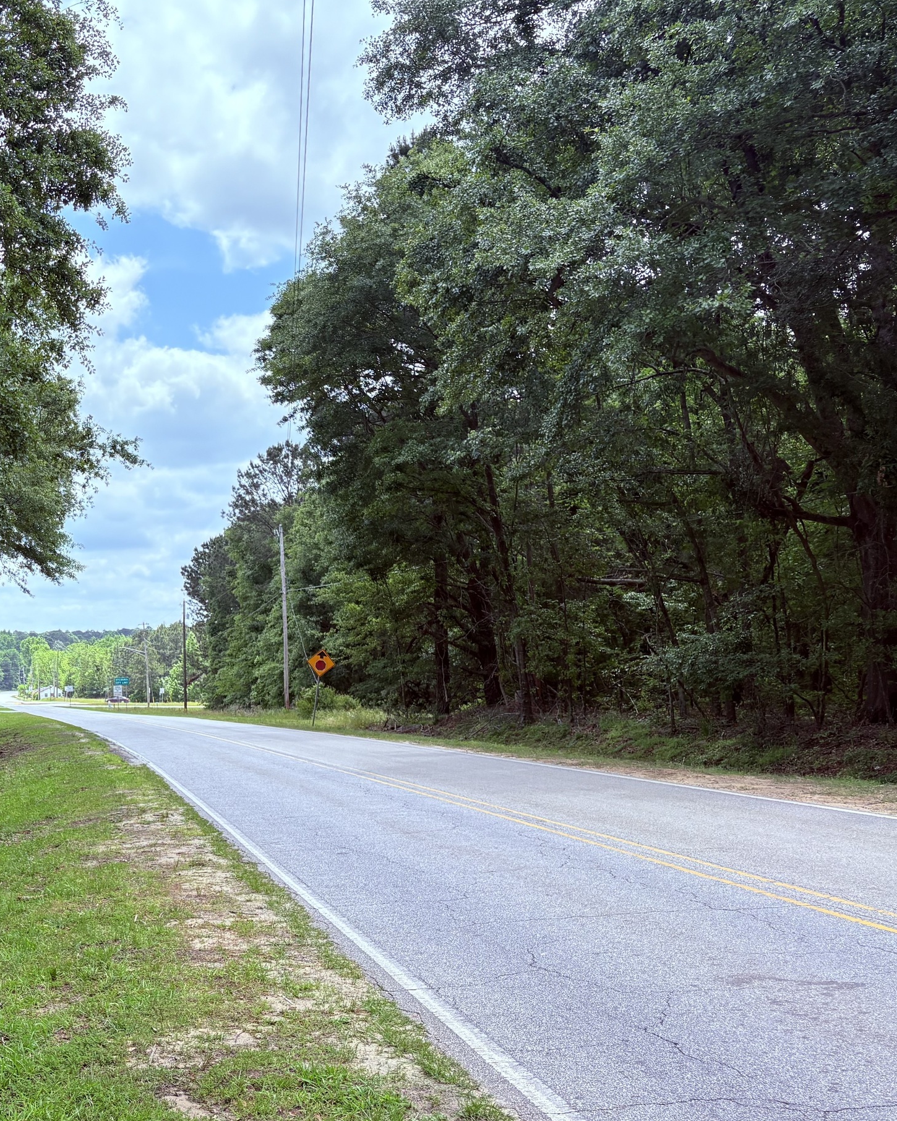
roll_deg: +2.9
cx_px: 38
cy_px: 607
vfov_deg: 42.9
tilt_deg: +3.8
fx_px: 1427
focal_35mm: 43
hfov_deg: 32.6
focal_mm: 5.96
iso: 64
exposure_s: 1/1263
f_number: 1.6
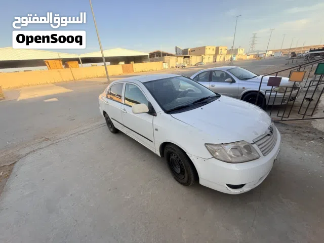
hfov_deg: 102.1
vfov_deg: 85.7
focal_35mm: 14
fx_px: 131
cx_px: 162
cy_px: 122
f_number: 2.2
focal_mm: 2.22
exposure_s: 1/490
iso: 64
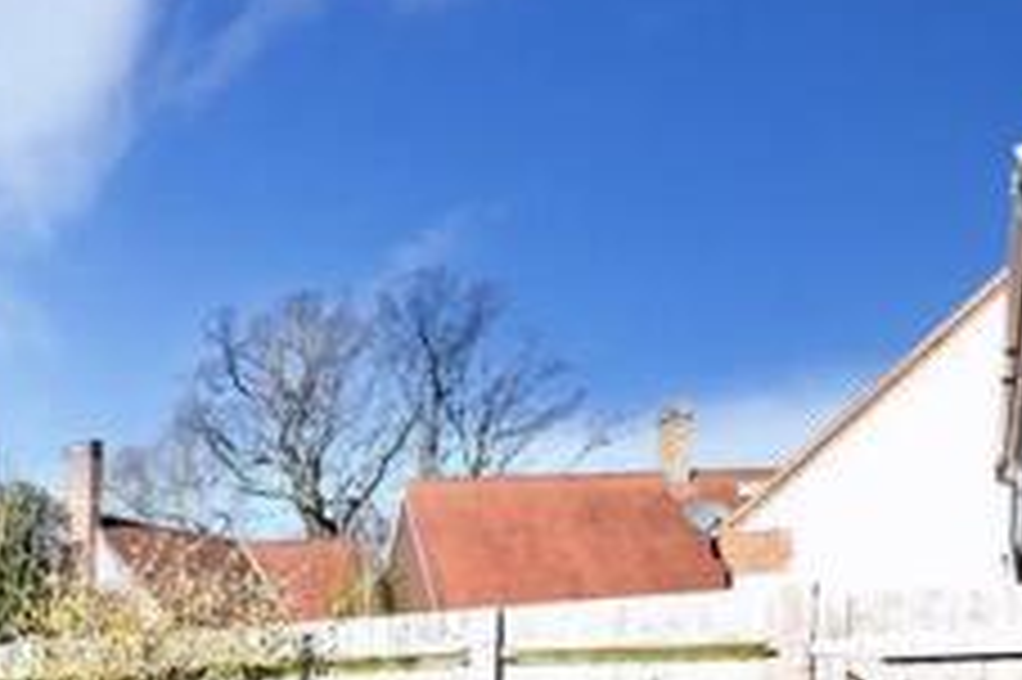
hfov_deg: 29.1
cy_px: 853
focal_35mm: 52
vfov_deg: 23.3
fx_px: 1475
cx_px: -383
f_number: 10
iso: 800
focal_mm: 12
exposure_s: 1/800
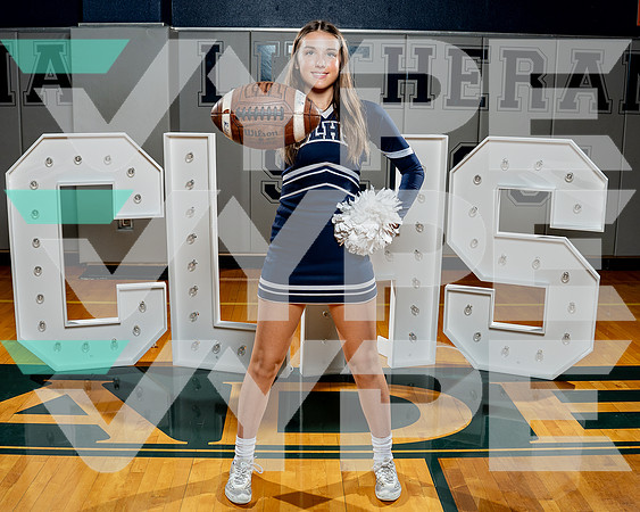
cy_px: 220
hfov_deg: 47.2
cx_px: 300
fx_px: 732
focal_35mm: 39
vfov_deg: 38.4
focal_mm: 27
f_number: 5.6
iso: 250
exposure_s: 1/250
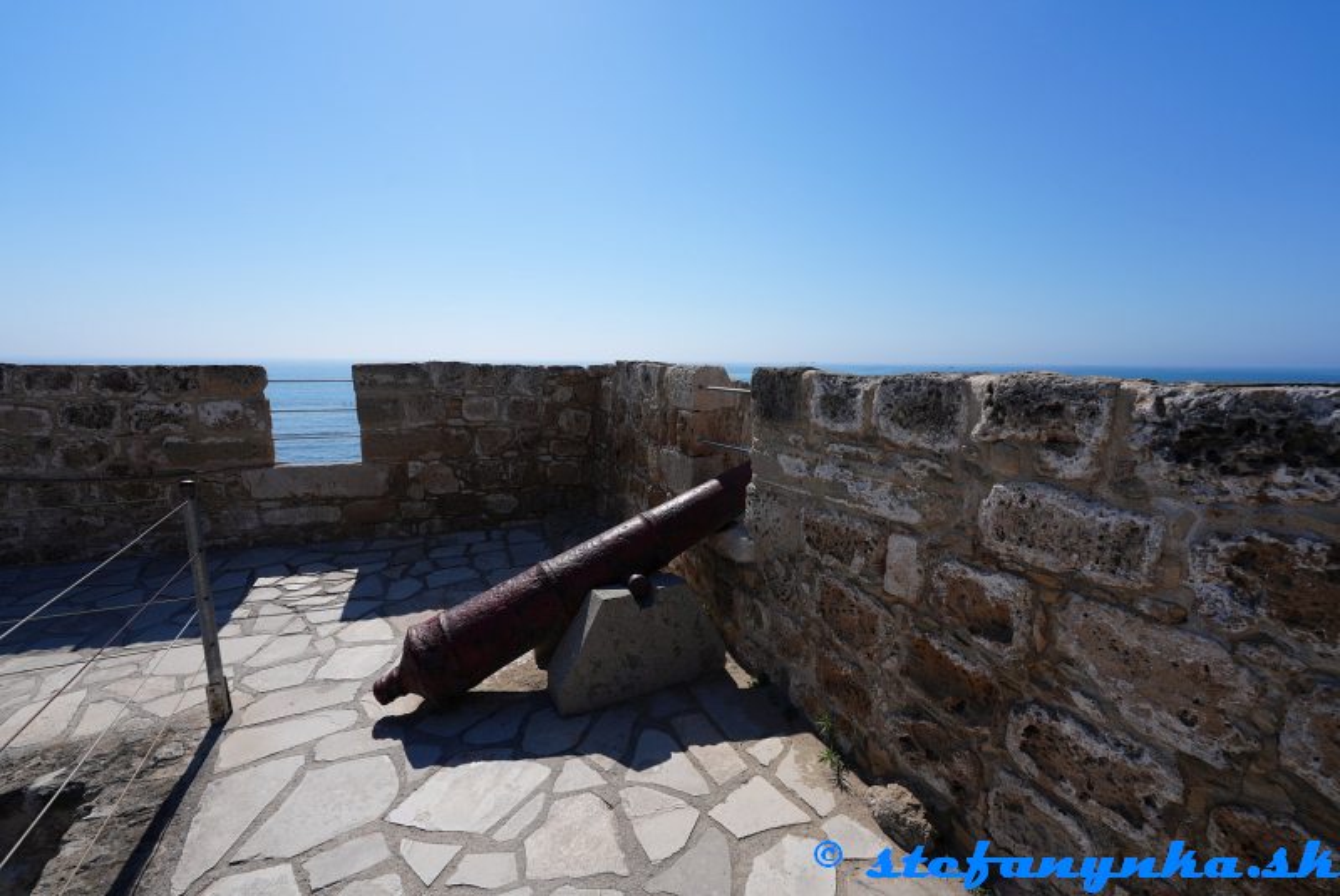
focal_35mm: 14
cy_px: 448
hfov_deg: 104.2
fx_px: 522
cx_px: 670
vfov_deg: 81.3
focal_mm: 14
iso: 100
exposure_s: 1/500
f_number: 8
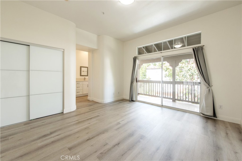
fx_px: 94
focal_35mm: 14
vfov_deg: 81.2
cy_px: 80
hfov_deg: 104.2
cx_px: 121
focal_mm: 14
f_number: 5.6
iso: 360
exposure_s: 1/125
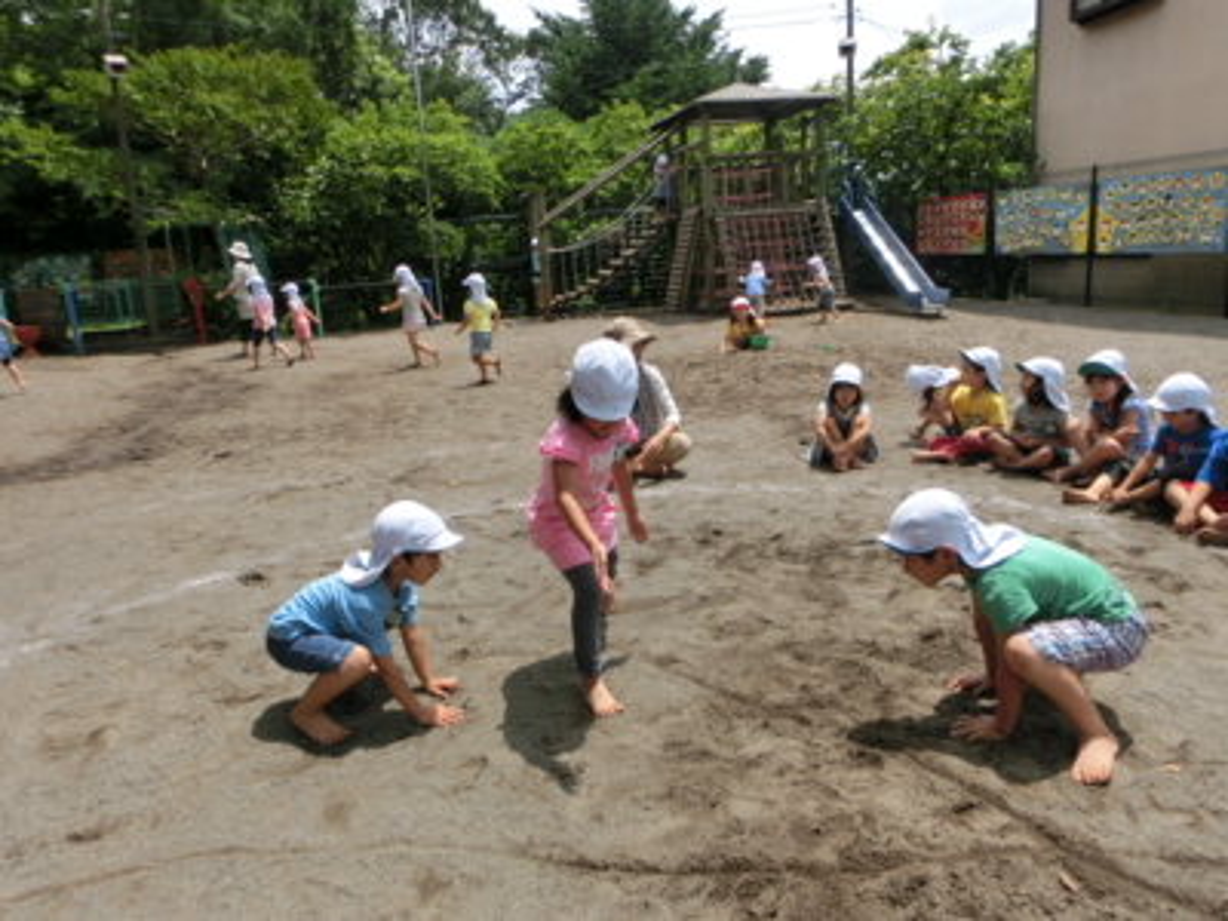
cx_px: 614
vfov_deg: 56.8
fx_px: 851
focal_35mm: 24
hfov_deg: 71.6
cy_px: 460
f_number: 3
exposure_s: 1/1000
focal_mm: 4.24
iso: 80
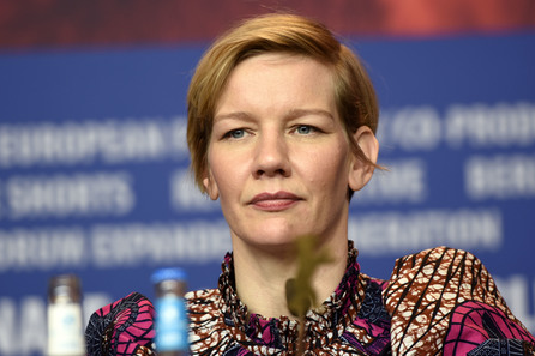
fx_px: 4501
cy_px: 179
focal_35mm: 303
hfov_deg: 6.8
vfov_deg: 4.5
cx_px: 269
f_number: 2.8
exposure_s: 1/320
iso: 640
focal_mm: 200
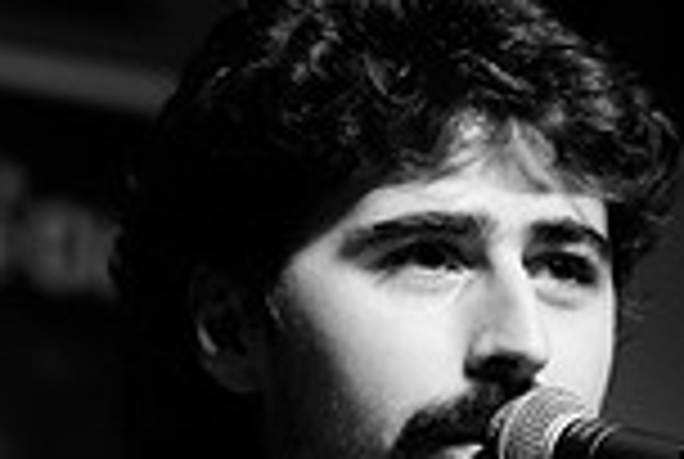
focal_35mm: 354
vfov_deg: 3.9
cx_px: 416
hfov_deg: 5.8
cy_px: 864
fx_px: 6739
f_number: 4
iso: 3200
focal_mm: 120
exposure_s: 1/60
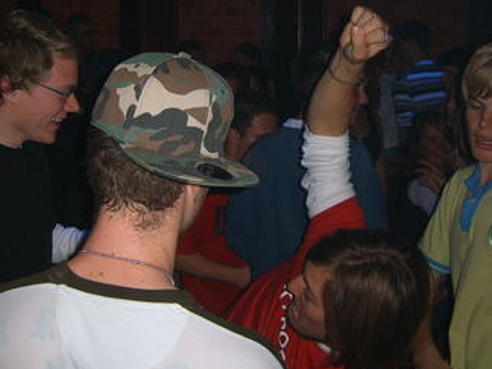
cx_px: 263
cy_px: 114
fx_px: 725
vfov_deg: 28.3
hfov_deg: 37.5
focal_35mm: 51
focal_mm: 5.8
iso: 100
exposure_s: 1/30
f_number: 2.8
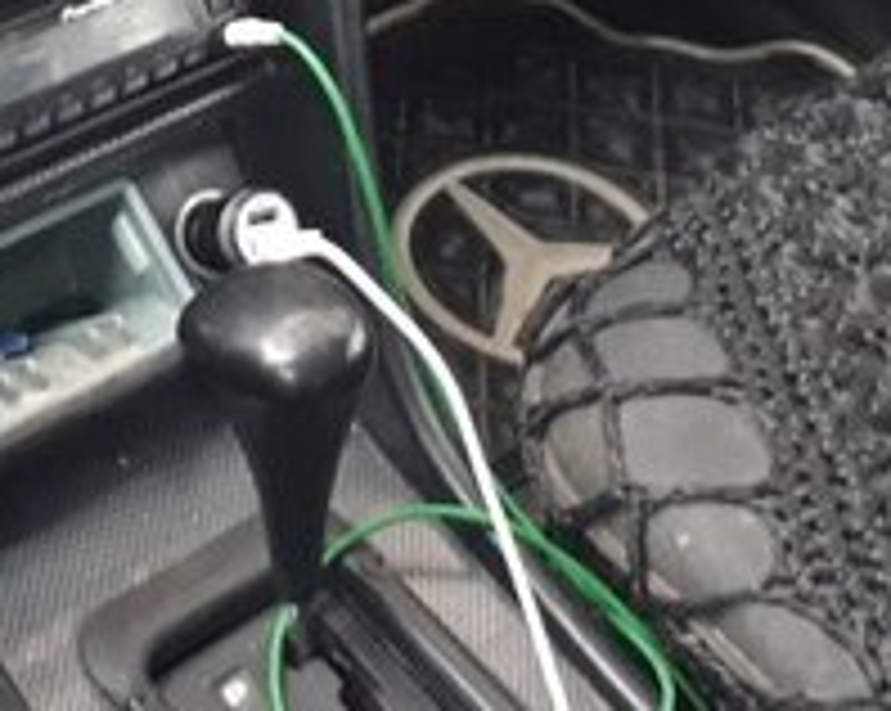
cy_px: -335
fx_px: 2318
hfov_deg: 21.7
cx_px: 374
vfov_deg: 16.1
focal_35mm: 88
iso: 200
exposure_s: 1/33
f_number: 1.9
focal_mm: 3.6
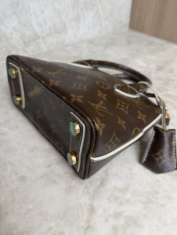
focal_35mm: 24
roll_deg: +0.4
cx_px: 88
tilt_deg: -41.5
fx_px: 164
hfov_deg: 56.8
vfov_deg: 71.6
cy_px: 118
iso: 100
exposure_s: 1/120
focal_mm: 6.76
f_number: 1.78
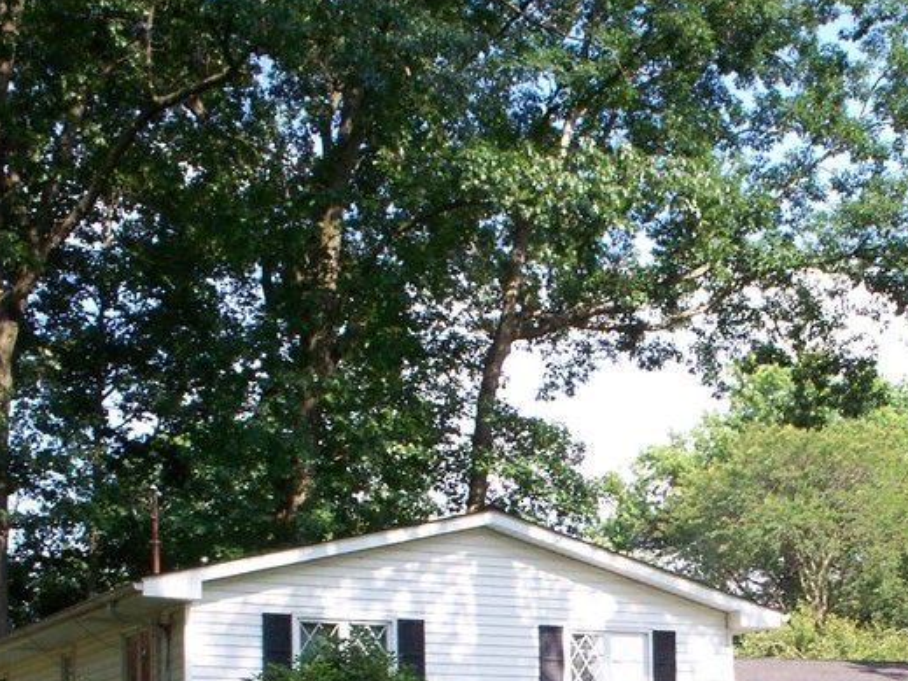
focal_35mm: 71
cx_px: 735
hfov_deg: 26.9
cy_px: 653
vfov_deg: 20.2
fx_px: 1862
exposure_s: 1/169
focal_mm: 6
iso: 100
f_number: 4.5
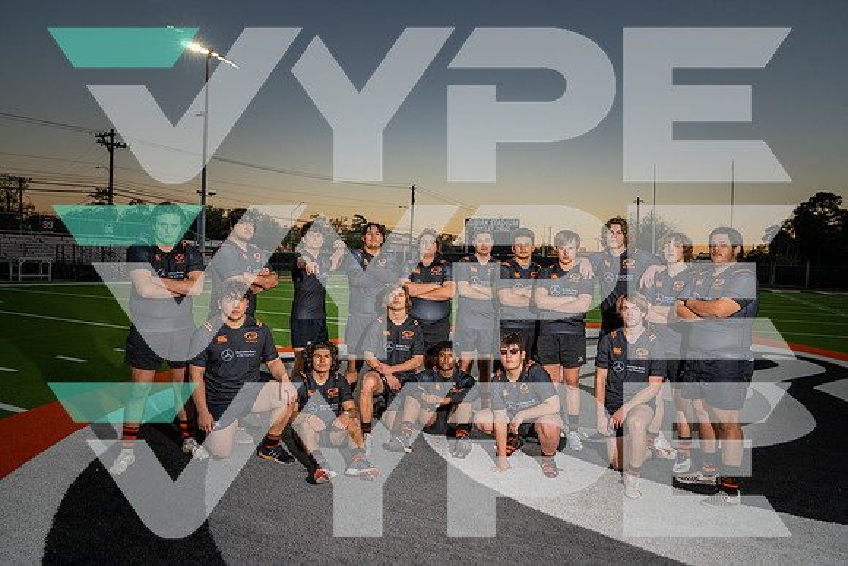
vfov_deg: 53.2
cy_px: 283
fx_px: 565
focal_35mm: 24
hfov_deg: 73.7
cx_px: 424
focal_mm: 24
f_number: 10
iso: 400
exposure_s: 1/250
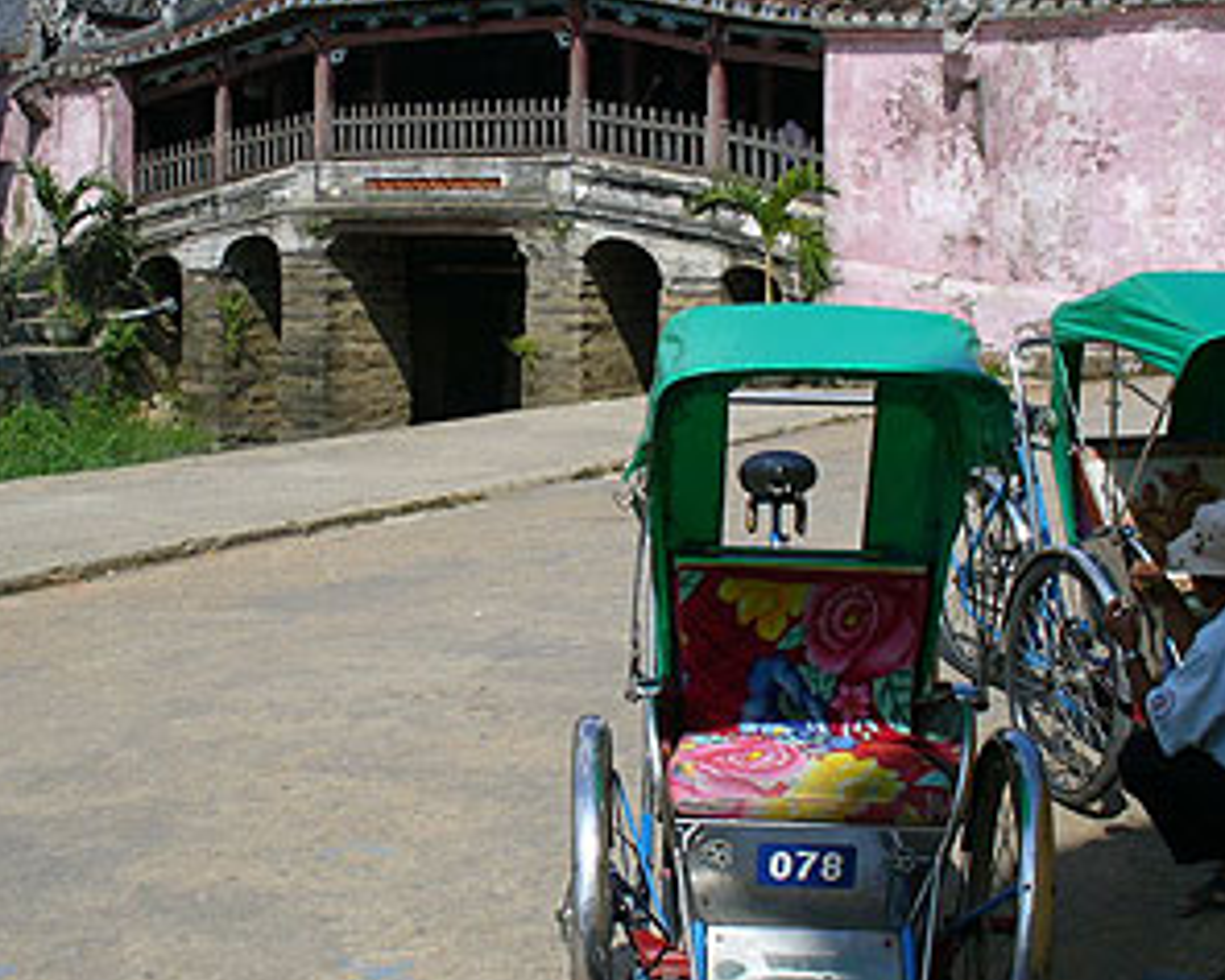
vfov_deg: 27.6
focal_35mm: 55
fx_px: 1995
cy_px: 389
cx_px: 517
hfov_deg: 34.1
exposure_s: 1/500
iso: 80
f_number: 5.6
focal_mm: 6.1
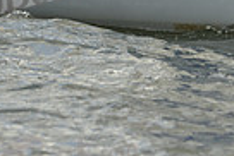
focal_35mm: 576
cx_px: 227
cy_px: -116
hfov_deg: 3.6
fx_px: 3748
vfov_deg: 2.4
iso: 200
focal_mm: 135
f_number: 5.6
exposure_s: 1/1000
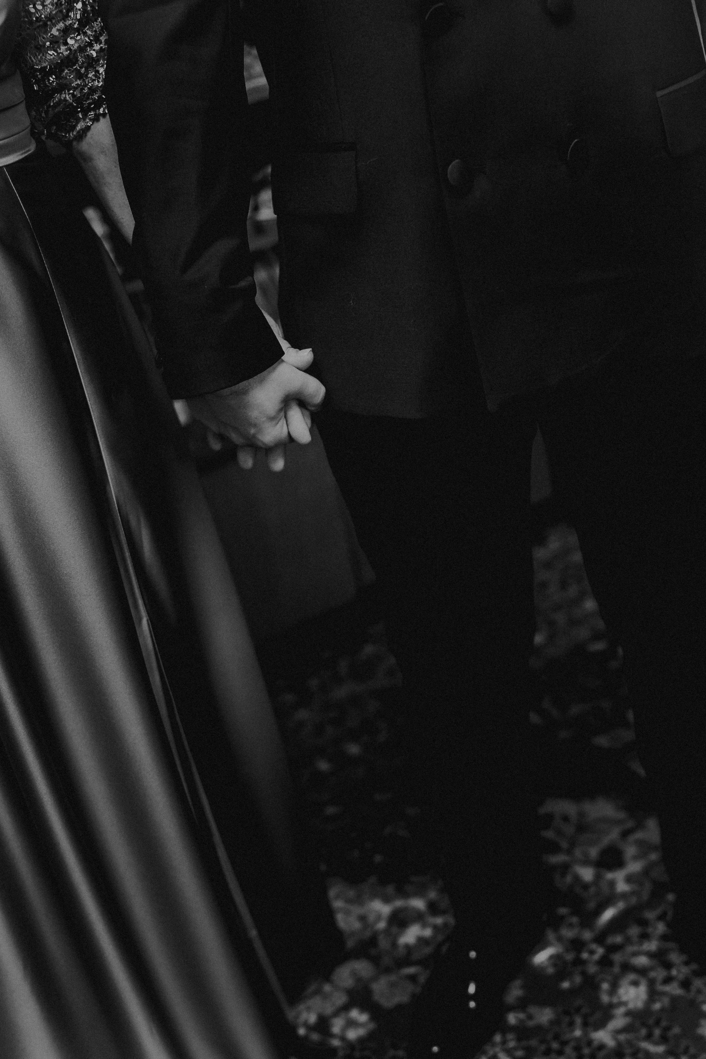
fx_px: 1030
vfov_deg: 54.4
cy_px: 530
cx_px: 353
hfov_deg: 37.9
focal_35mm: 35
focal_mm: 35
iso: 800
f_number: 1.8
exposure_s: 1/400
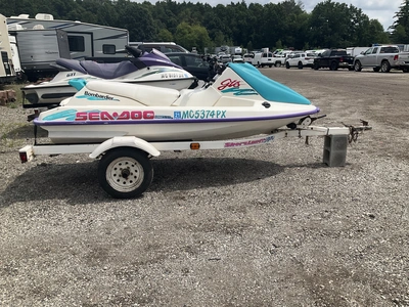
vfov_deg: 48.2
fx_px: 343
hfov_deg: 61.7
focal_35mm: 29
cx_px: 204
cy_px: 154
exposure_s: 1/3534
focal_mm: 3
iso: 25
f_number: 1.8
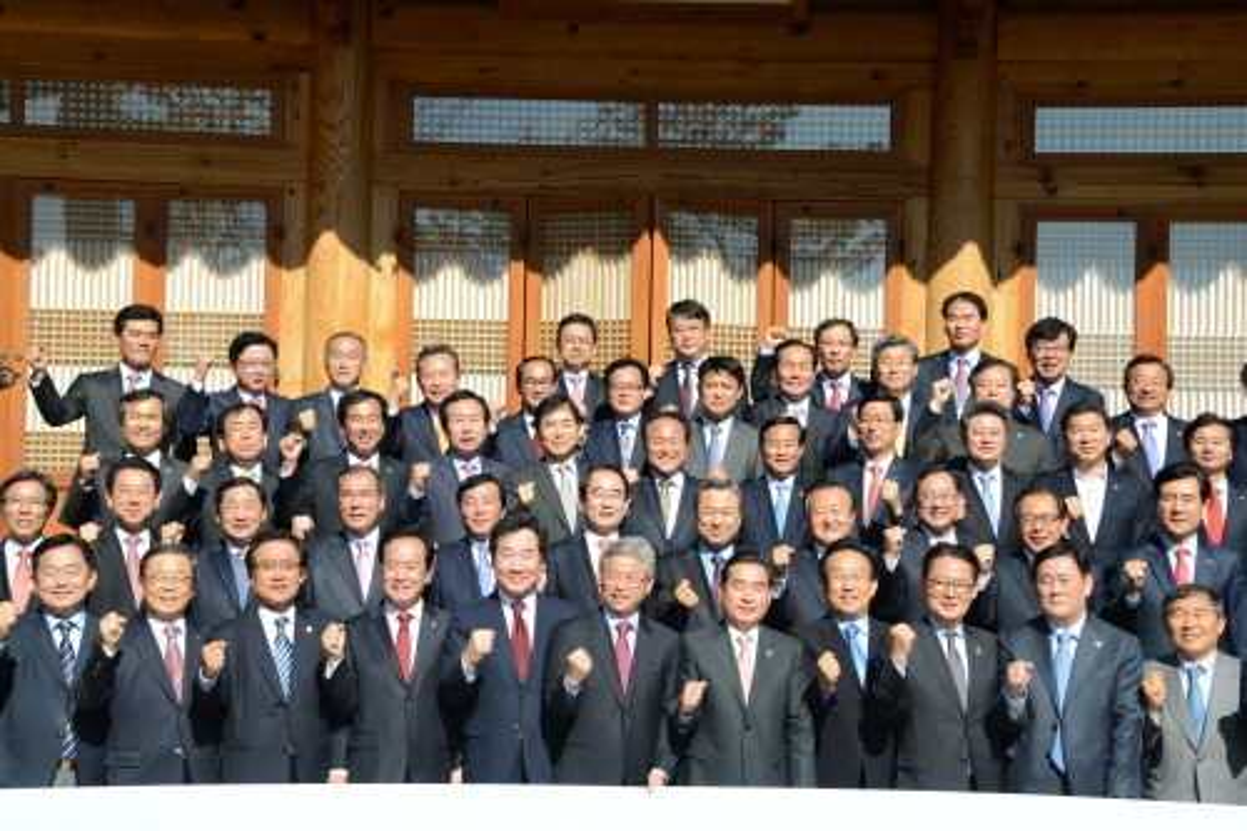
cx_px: 624
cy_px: 416
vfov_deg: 19.4
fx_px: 2424
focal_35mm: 70
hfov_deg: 28.9
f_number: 13
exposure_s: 1/500
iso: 640
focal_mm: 70
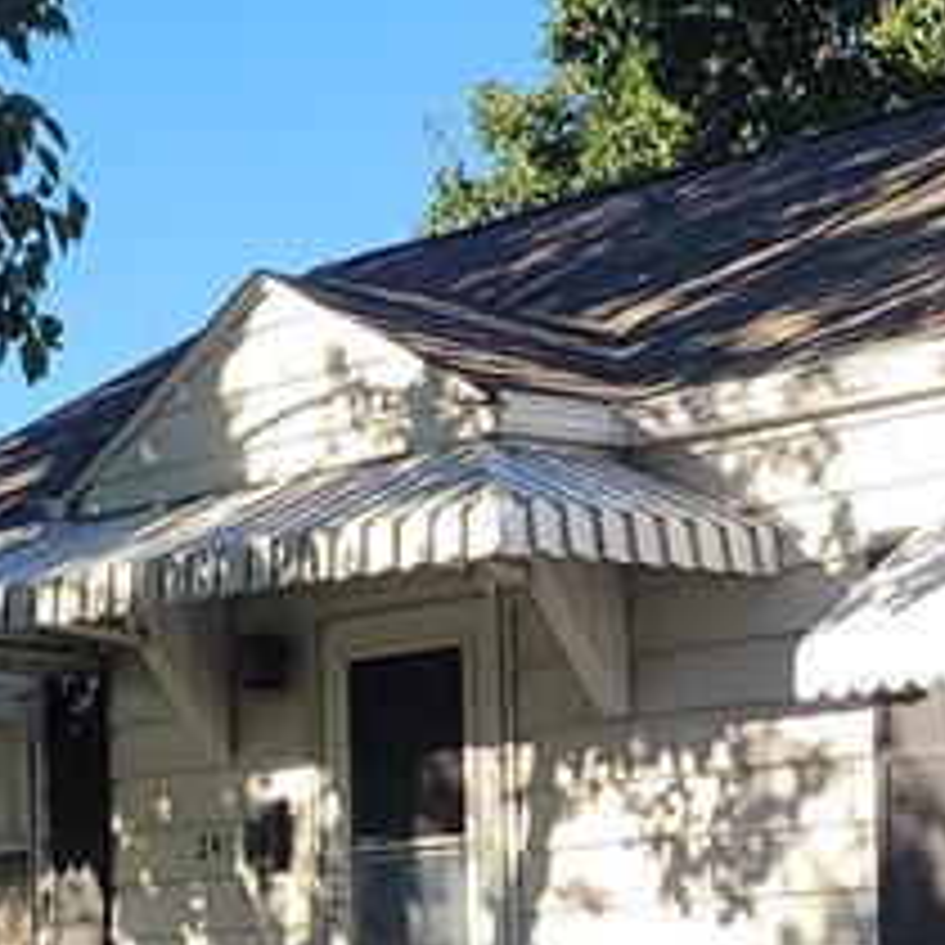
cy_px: 886
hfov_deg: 15.6
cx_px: 459
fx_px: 3459
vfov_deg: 15.3
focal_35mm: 112
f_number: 1.8
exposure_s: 1/868
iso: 40
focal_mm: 5.4
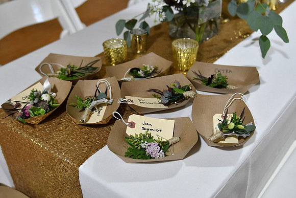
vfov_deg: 29.0
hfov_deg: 42.3
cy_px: 99
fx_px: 382
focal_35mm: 46
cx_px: 148
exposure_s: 1/400
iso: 1000
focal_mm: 31
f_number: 2.8
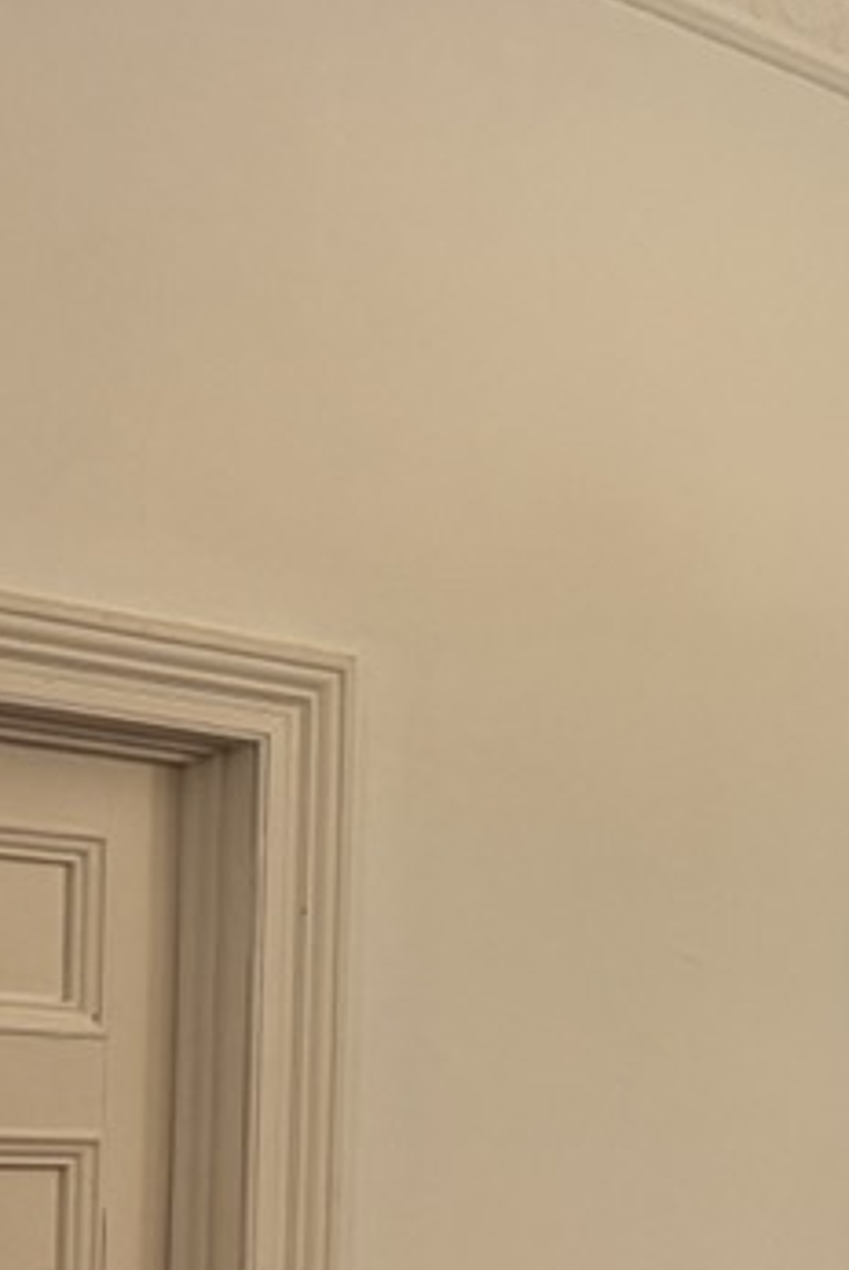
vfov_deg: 21.6
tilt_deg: +1.2
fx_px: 3248
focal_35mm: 92
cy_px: 1149
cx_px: 1903
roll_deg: -0.9
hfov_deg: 12.4
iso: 200
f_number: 1.78
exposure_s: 1/50
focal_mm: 6.76
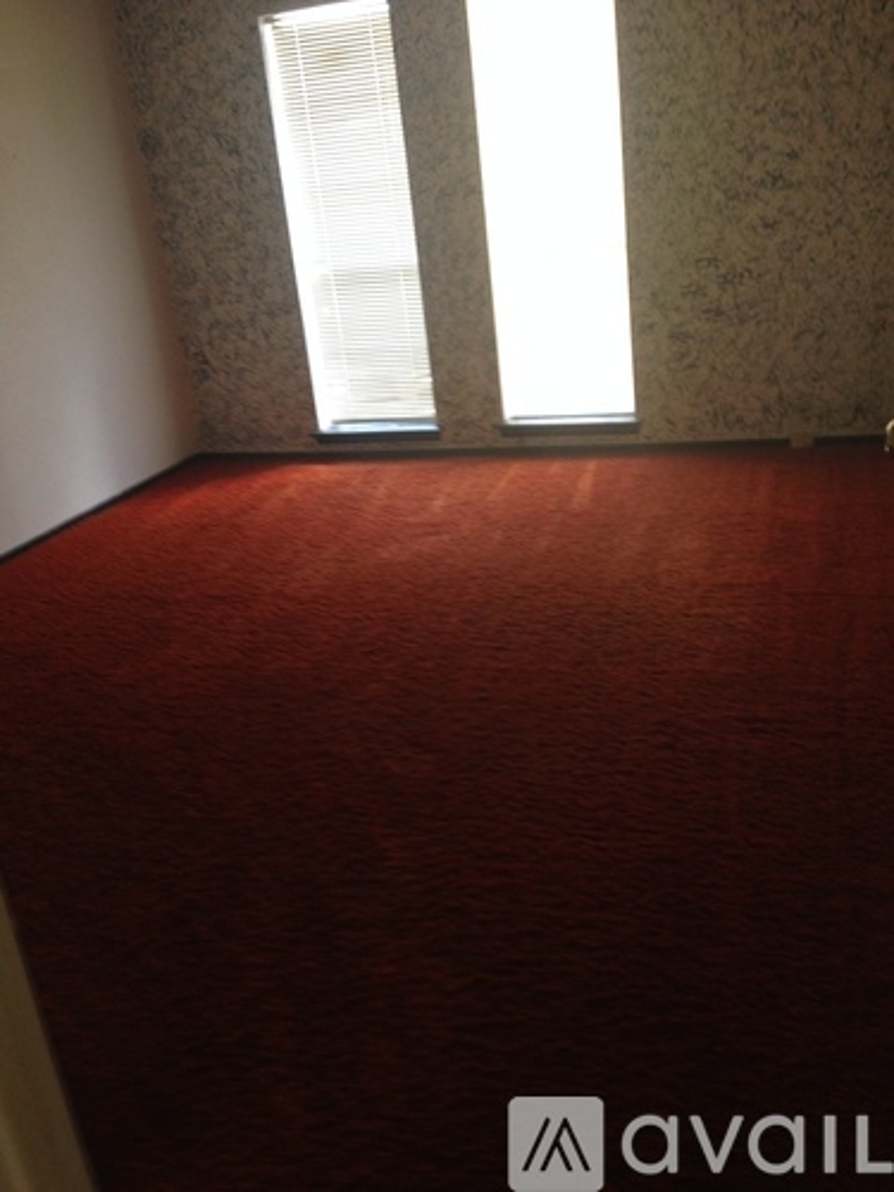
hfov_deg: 42.9
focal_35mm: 33
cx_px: 447
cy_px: 596
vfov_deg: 55.4
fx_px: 1136
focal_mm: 4.12
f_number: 2.4
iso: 100
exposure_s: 1/20
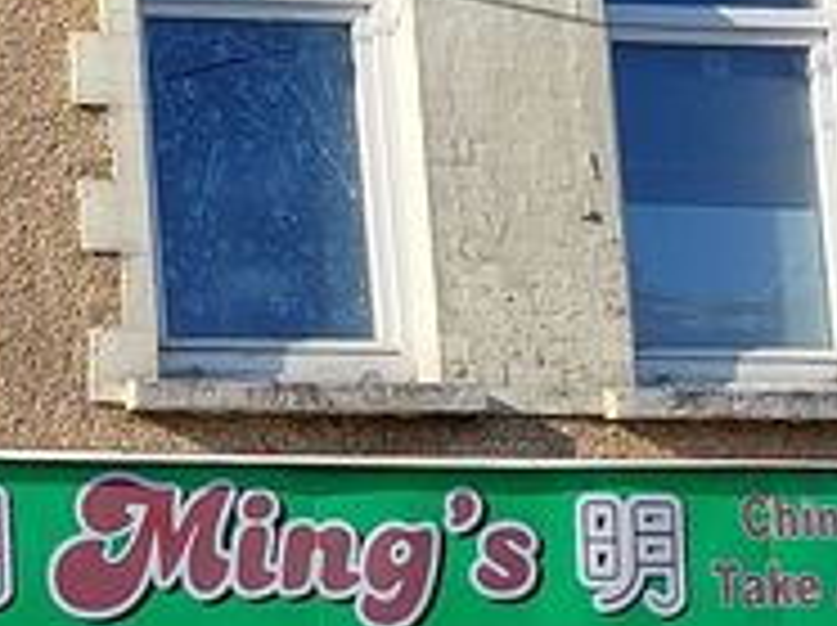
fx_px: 3332
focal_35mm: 138
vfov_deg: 10.7
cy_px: 432
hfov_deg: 11.4
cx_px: -1282
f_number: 1.8
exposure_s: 1/2005
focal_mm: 4.69
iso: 50
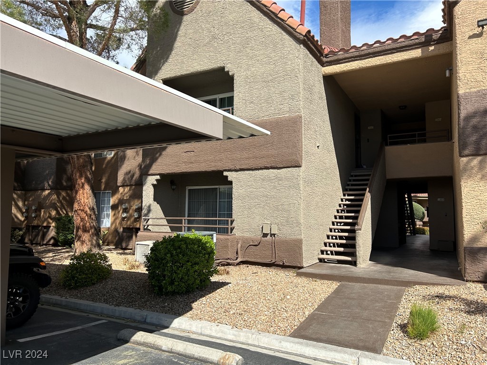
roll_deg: -0.2
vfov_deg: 53.1
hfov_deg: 67.3
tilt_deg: +4.4
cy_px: 182
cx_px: 244
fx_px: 366
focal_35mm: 26
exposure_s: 1/3257
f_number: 1.5
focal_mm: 5.7
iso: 50
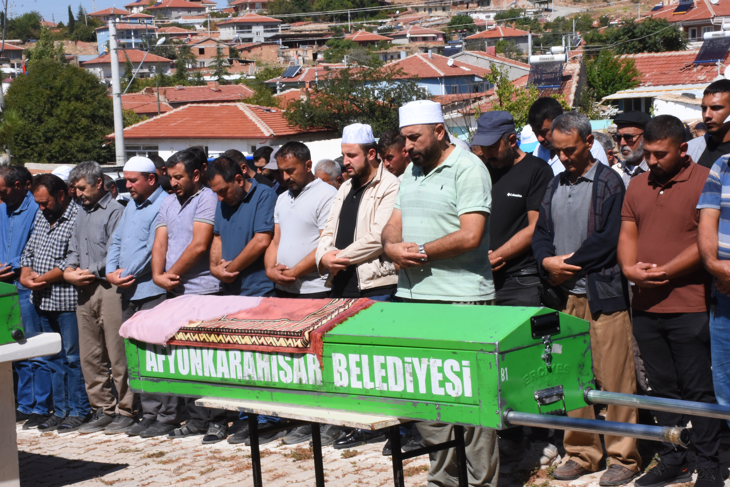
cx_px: 365
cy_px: 244
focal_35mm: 68
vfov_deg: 20.2
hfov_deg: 29.9
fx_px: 1369
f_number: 29
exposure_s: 1/250
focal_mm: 45
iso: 1000
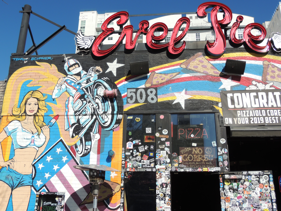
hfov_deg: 52.6
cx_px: 140
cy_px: 106
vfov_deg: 40.7
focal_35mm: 35
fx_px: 284
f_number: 3.3
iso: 100
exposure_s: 1/1600
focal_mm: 6.2
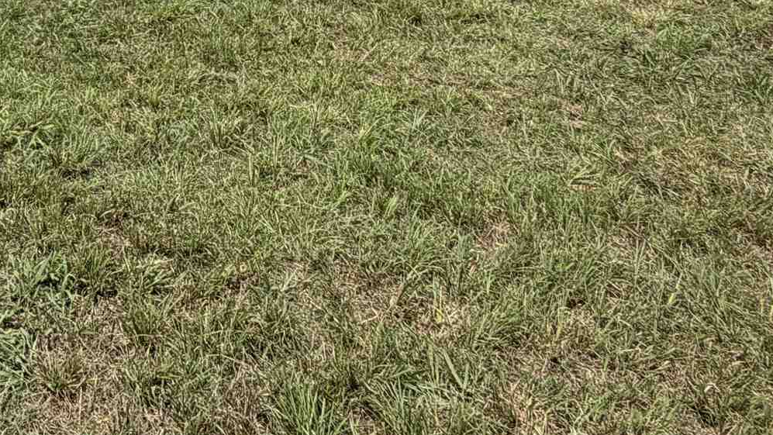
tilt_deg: +1.5
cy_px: -299
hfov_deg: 38.7
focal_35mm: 47
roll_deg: +0.5
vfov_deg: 20.1
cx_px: -1
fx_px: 963
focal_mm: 2.22
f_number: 2.2
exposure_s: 1/1497
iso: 20
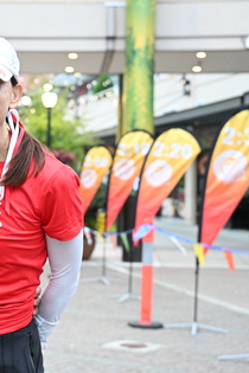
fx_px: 851
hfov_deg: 16.0
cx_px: -50
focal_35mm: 82
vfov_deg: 24.7
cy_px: 158
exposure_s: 1/160
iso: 3200
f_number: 4
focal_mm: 47
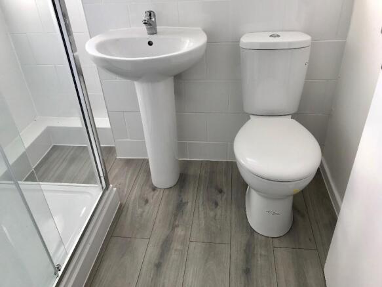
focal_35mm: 28
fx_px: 309
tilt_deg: -32.8
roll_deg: +2.9
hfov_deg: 63.5
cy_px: 144
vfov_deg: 49.7
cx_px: 191
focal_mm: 3.99
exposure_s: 1/100
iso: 20
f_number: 1.8
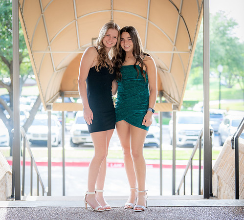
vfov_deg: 15.9
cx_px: 115
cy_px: 114
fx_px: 788
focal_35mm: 104
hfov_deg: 17.6
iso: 400
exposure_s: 1/320
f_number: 2.8
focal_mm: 70
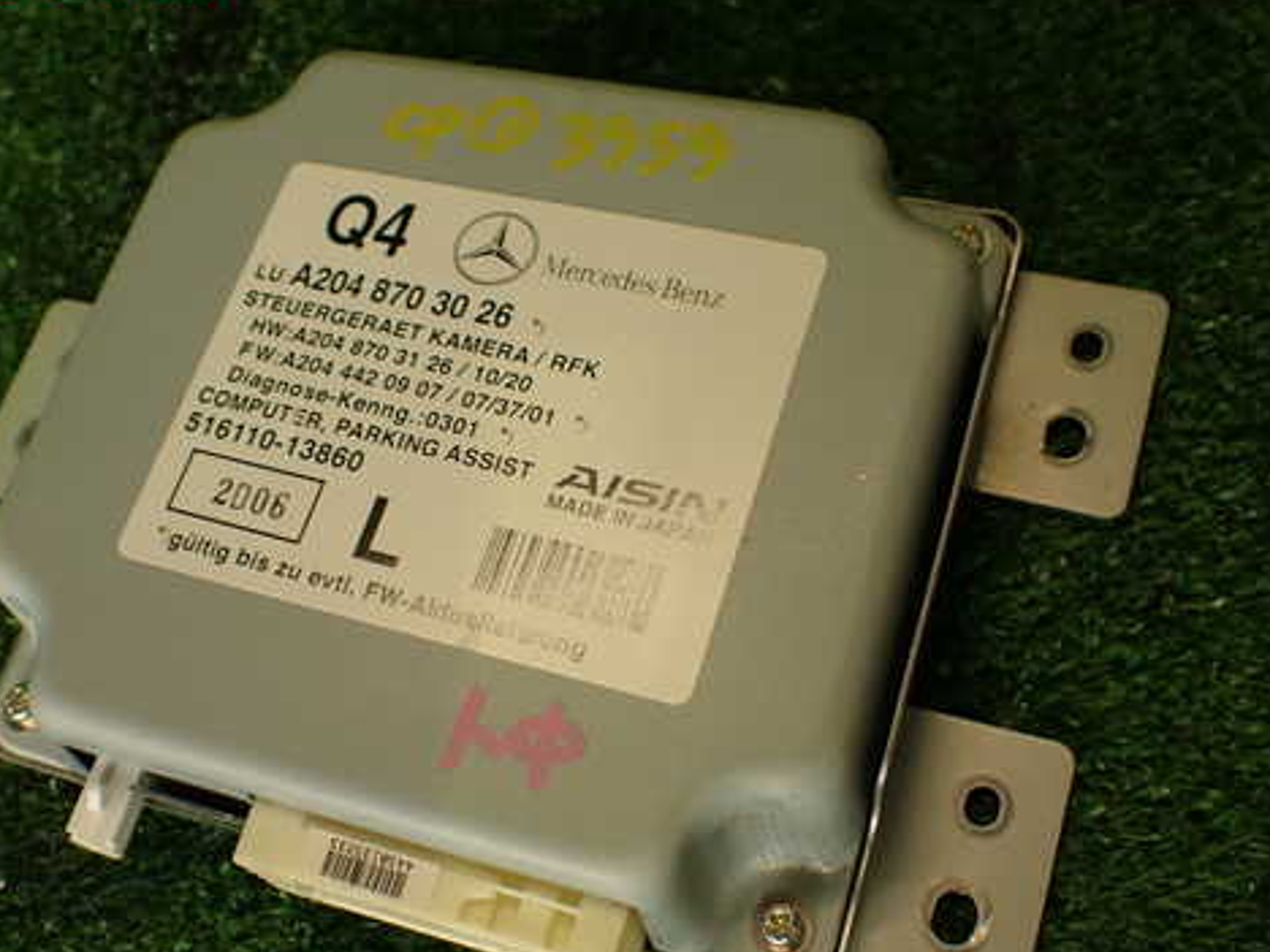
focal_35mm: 41
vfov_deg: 35.1
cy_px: 553
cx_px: 529
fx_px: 1504
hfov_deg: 45.6
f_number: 2.4
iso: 100
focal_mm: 5.79
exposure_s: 1/60
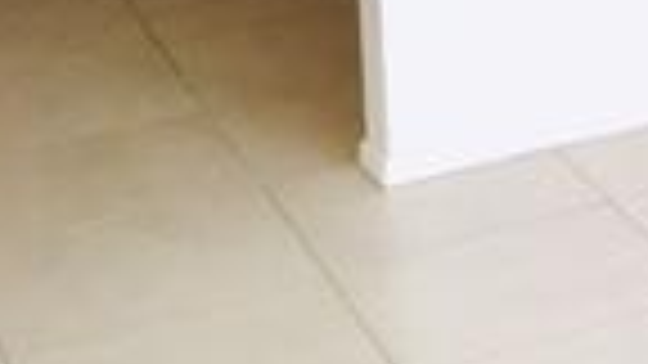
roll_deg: +0.0
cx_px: 1400
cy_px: -463
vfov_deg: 8.1
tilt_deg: -7.6
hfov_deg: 12.8
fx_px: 2406
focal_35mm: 140
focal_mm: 4.15
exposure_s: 1/60
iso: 25
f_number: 2.2
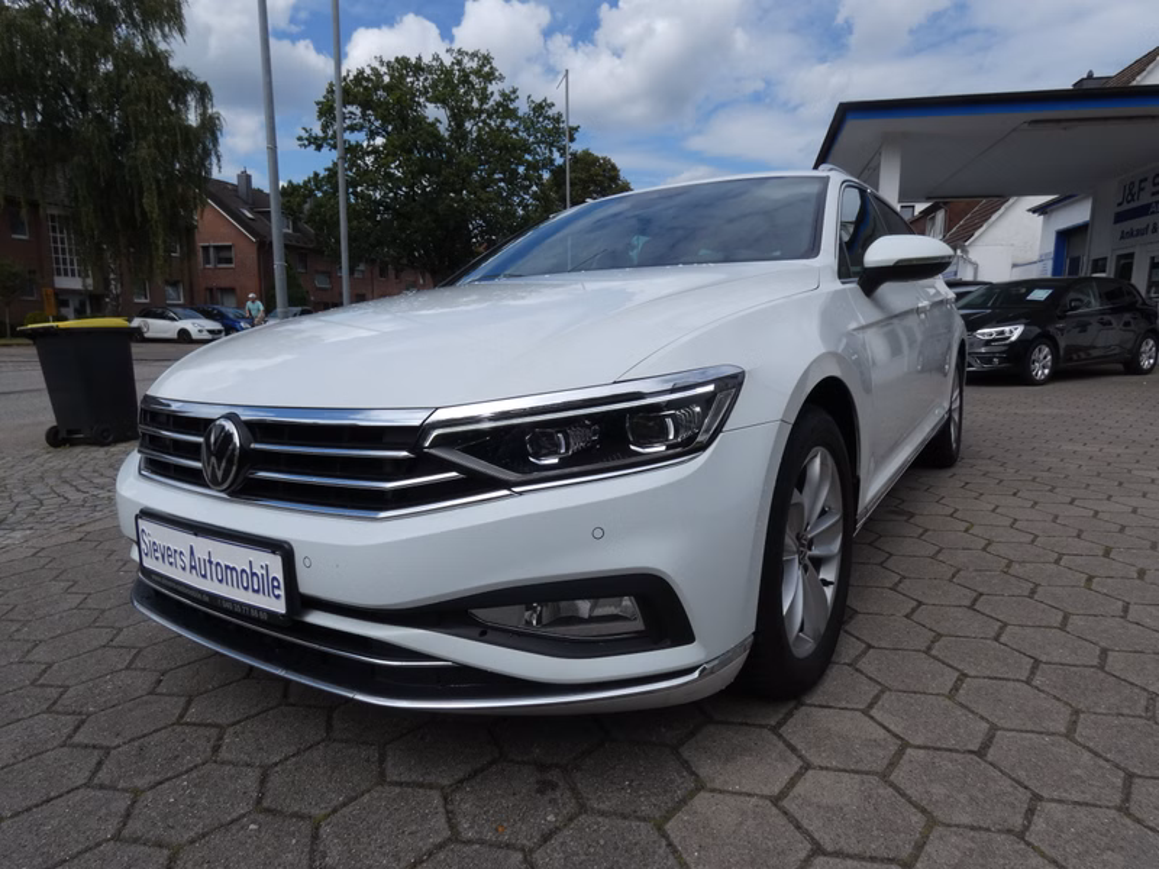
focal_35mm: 20
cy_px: 434
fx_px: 670
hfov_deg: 81.7
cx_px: 580
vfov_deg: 66.0
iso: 80
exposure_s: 1/1000
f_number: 4.5
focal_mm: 3.6
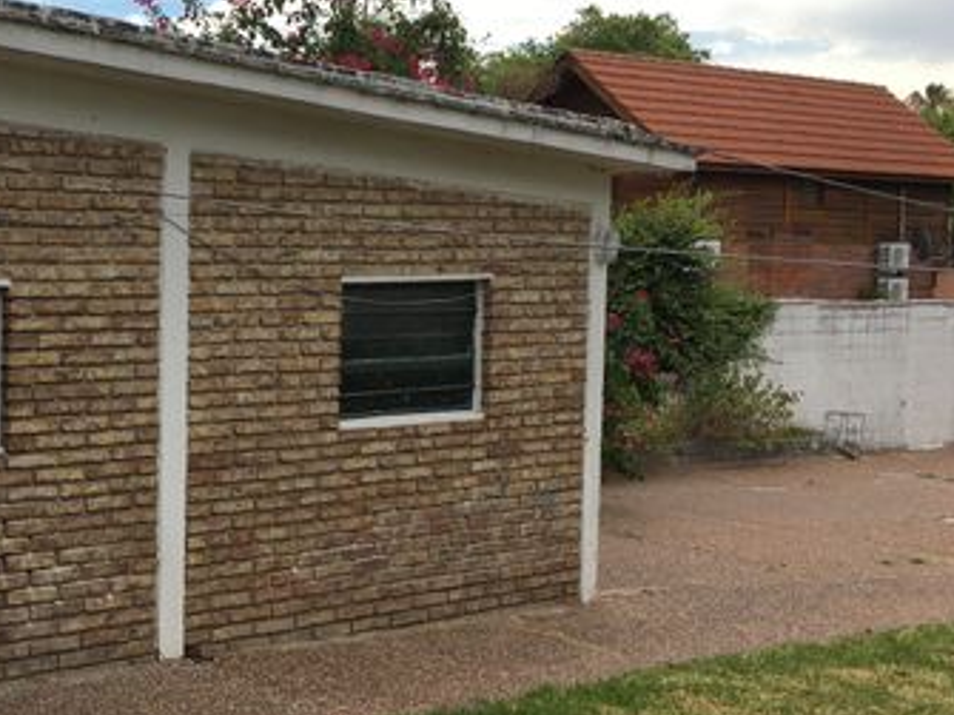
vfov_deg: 28.0
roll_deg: -0.8
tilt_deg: -3.0
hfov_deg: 35.1
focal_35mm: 52
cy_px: 339
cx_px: 134
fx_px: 1433
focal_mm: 4.15
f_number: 2.2
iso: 25
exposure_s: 1/818
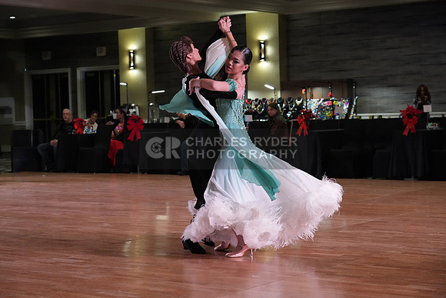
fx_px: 967
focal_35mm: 78
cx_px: 223
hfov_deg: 26.0
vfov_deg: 17.5
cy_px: 149
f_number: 5.6
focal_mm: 78
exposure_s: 1/320
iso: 5000
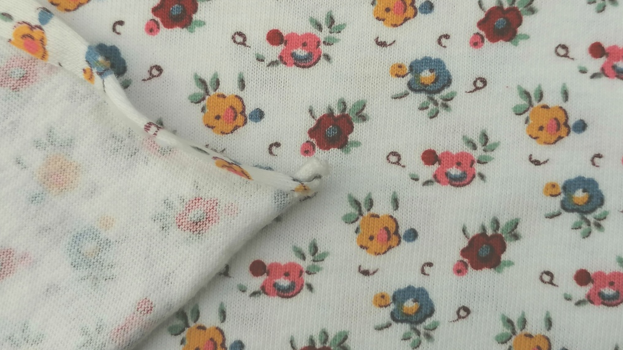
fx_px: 875
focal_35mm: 53
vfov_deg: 22.6
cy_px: 137
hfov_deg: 39.2
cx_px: 315
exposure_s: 1/3413
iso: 50
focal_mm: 4.75
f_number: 1.8
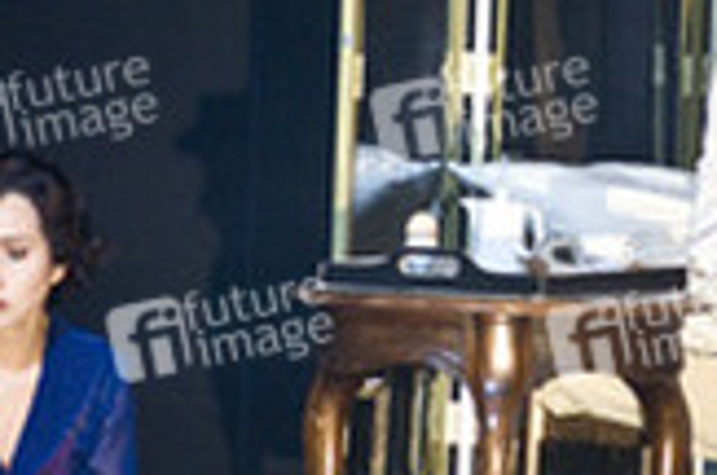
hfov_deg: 3.7
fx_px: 10992
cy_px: 220
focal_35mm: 553
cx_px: 541
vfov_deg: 2.5
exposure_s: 1/125
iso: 1600
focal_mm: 200
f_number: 4
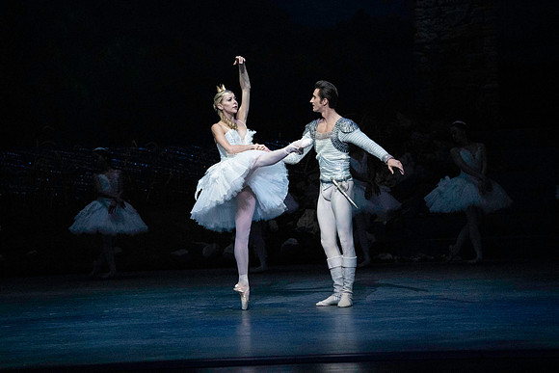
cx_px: 280
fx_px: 3106
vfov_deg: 6.9
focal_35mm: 200
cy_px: 186
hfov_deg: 10.3
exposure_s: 1/400
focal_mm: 200
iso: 25600
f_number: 5
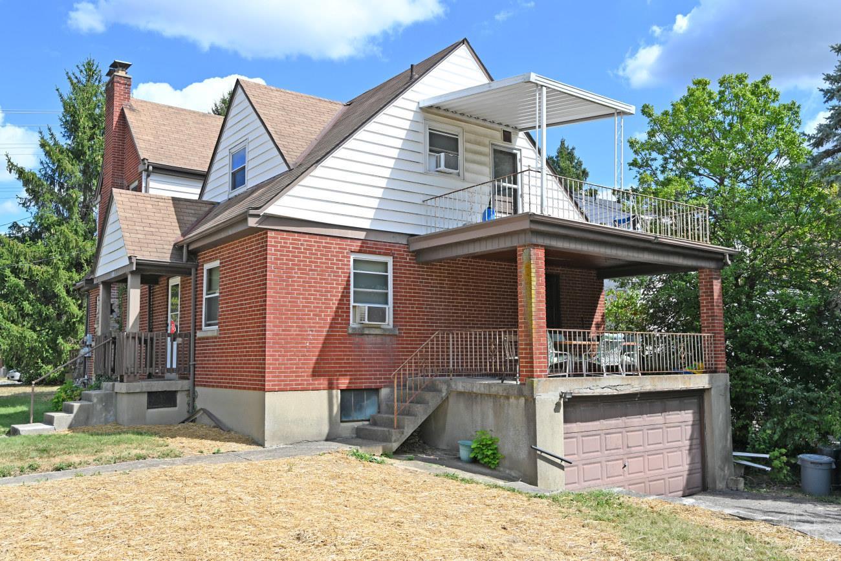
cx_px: 420
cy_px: 280
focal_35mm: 30
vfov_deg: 43.6
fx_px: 701
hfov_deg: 61.9
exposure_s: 1/320
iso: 100
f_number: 6.3
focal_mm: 30
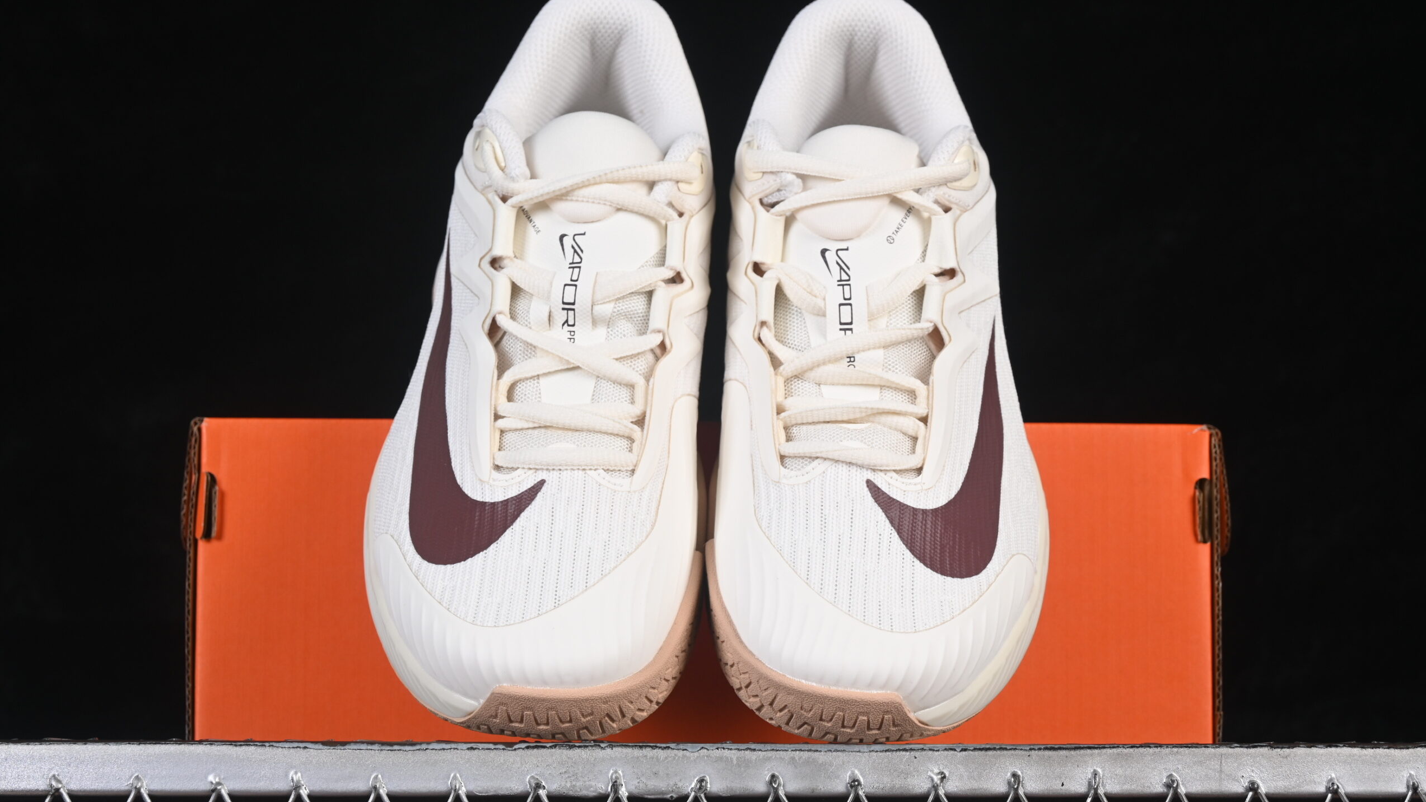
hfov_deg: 26.9
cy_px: 445
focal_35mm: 79
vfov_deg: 15.3
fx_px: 2987
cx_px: 716
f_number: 8
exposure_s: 1/80
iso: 160
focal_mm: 50
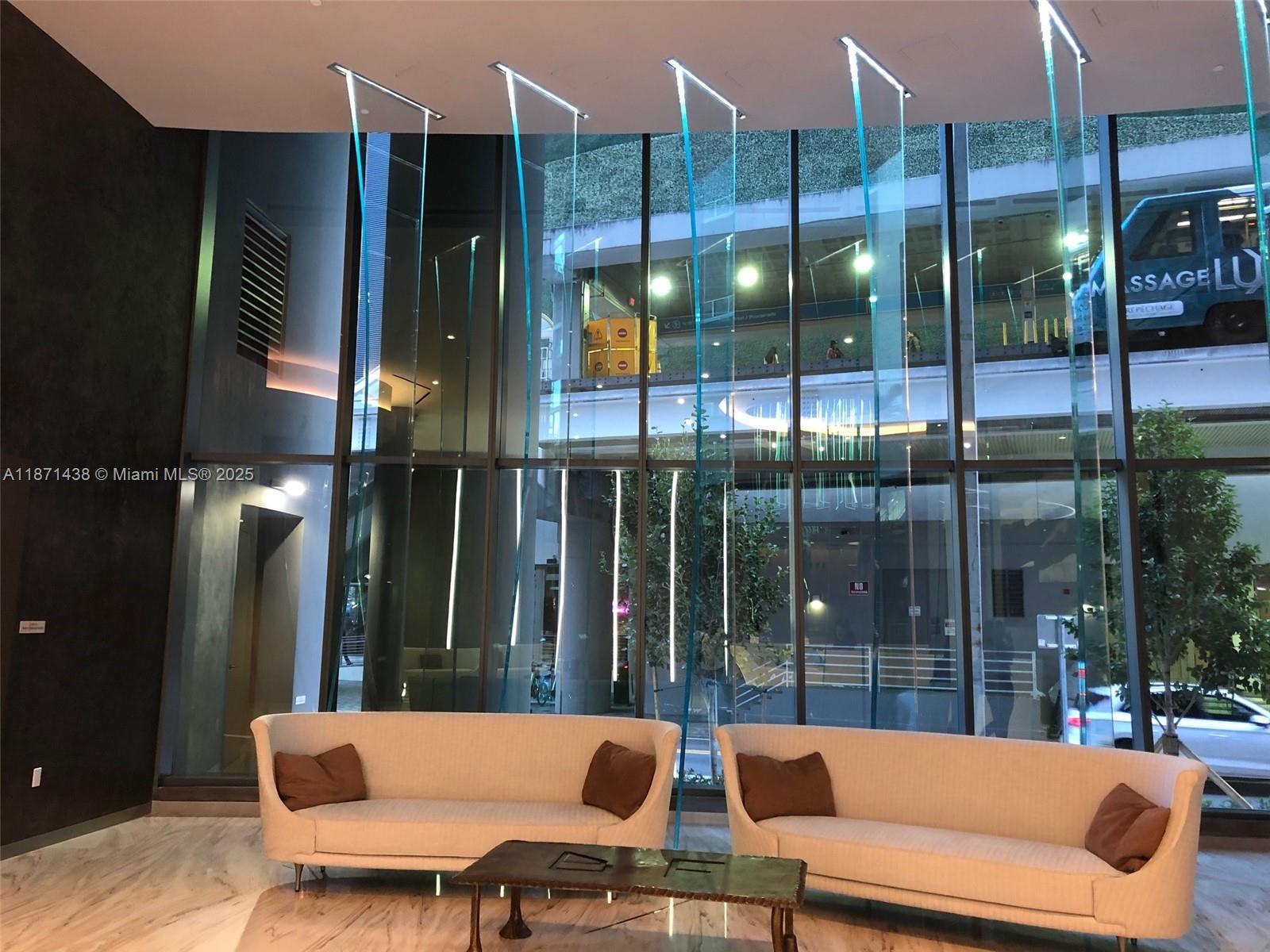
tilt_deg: +8.2
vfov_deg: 49.7
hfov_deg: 63.4
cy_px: 476
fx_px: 1027
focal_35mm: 28
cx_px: 635
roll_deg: -1.0
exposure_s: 1/15
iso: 50
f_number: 1.8
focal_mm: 3.99
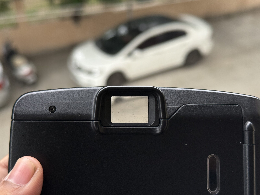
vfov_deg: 30.3
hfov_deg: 39.7
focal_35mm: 48
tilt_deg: -30.0
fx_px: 361
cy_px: 98
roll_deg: -0.6
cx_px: 130
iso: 160
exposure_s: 1/138
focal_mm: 6.76
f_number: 1.78
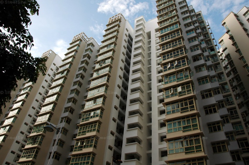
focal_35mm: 27
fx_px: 186
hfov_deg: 67.5
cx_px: 124
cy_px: 82
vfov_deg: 47.8
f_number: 6.3
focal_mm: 18
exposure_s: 1/400
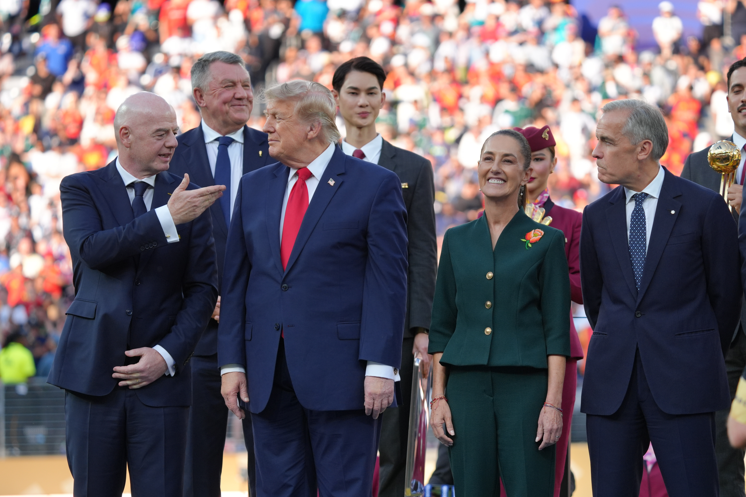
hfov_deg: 7.9
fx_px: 5408
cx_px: 373
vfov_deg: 5.3
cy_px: 248
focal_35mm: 261
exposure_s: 1/1000
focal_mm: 261
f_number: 6.3
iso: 1000
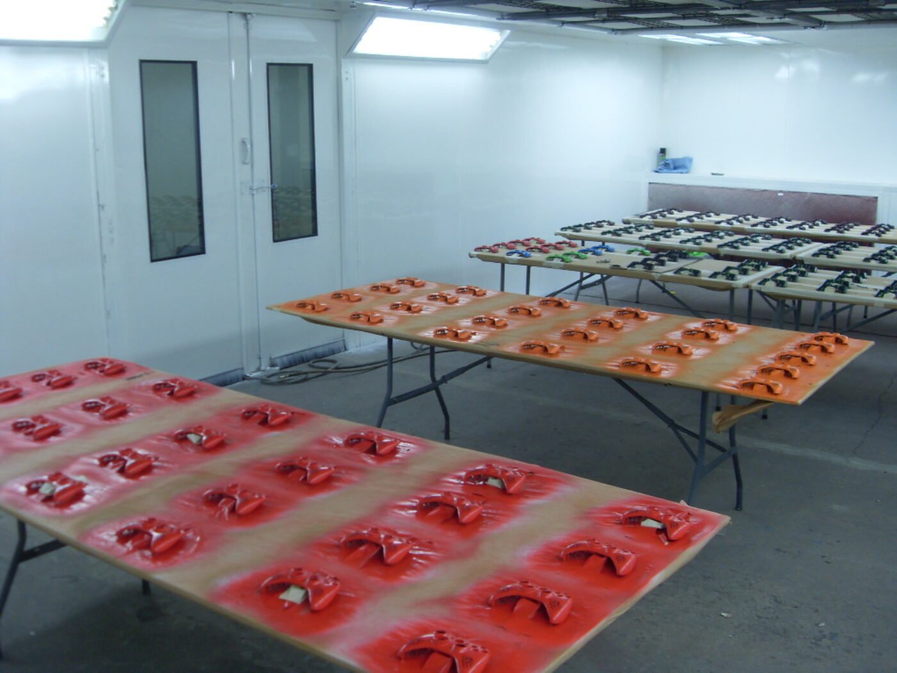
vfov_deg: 40.7
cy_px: 336
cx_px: 448
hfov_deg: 52.6
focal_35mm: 35
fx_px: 907
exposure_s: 1/90
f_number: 2.8
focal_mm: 6.3
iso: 100
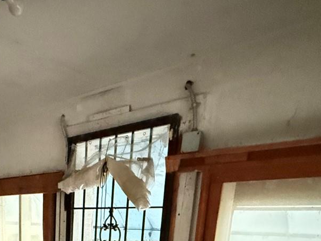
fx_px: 343
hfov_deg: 48.1
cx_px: 77
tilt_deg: -13.9
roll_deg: -2.9
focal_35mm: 37
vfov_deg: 30.8
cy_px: 308
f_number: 2.2
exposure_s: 1/22
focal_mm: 2.22
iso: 3200
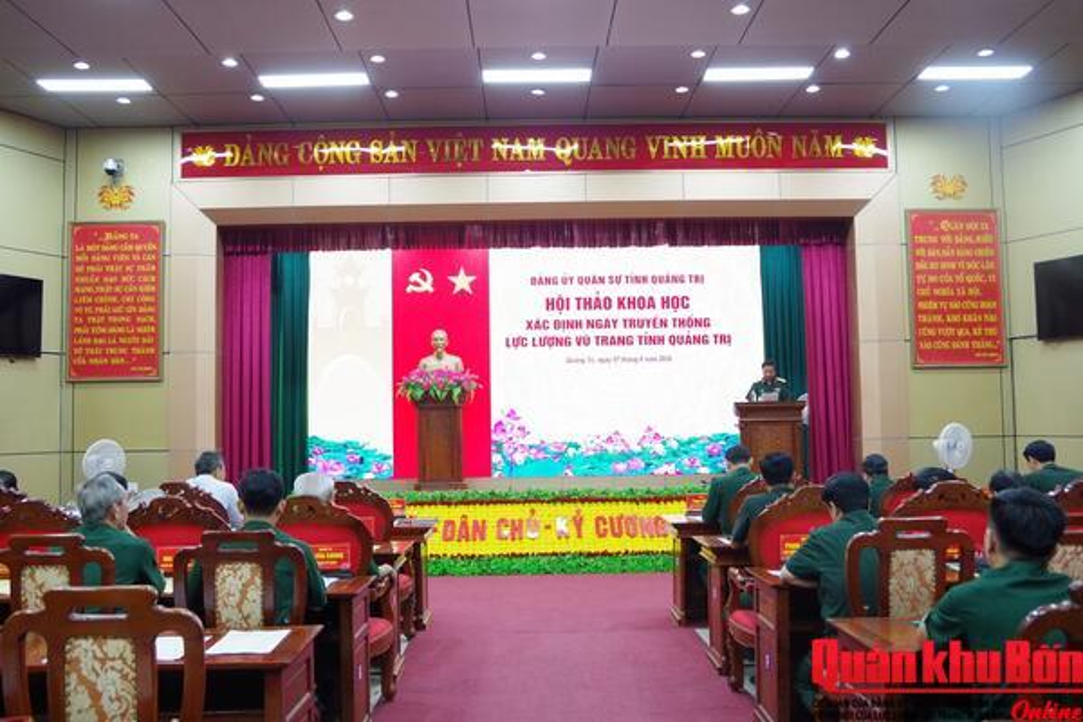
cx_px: 542
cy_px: 361
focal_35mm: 31
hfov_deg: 60.3
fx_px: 933
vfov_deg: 42.3
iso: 3200
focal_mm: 21
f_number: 5
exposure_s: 1/80
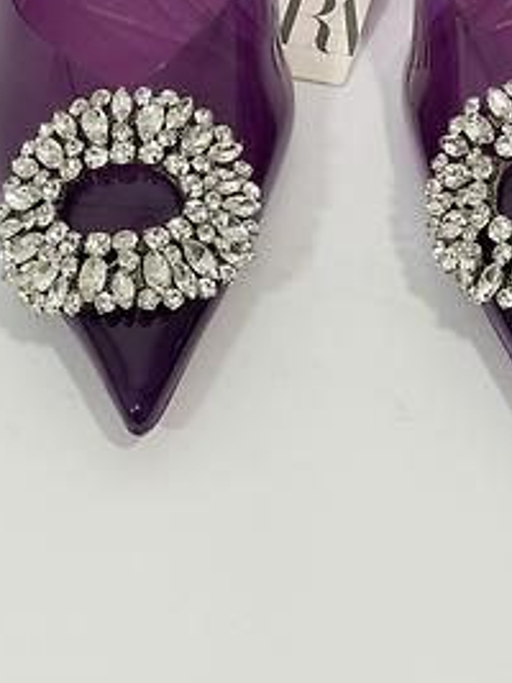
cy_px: -10
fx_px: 2132
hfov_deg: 13.7
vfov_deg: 17.8
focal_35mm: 108
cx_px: 335
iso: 100
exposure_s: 1/111
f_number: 1.78
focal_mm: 6.76
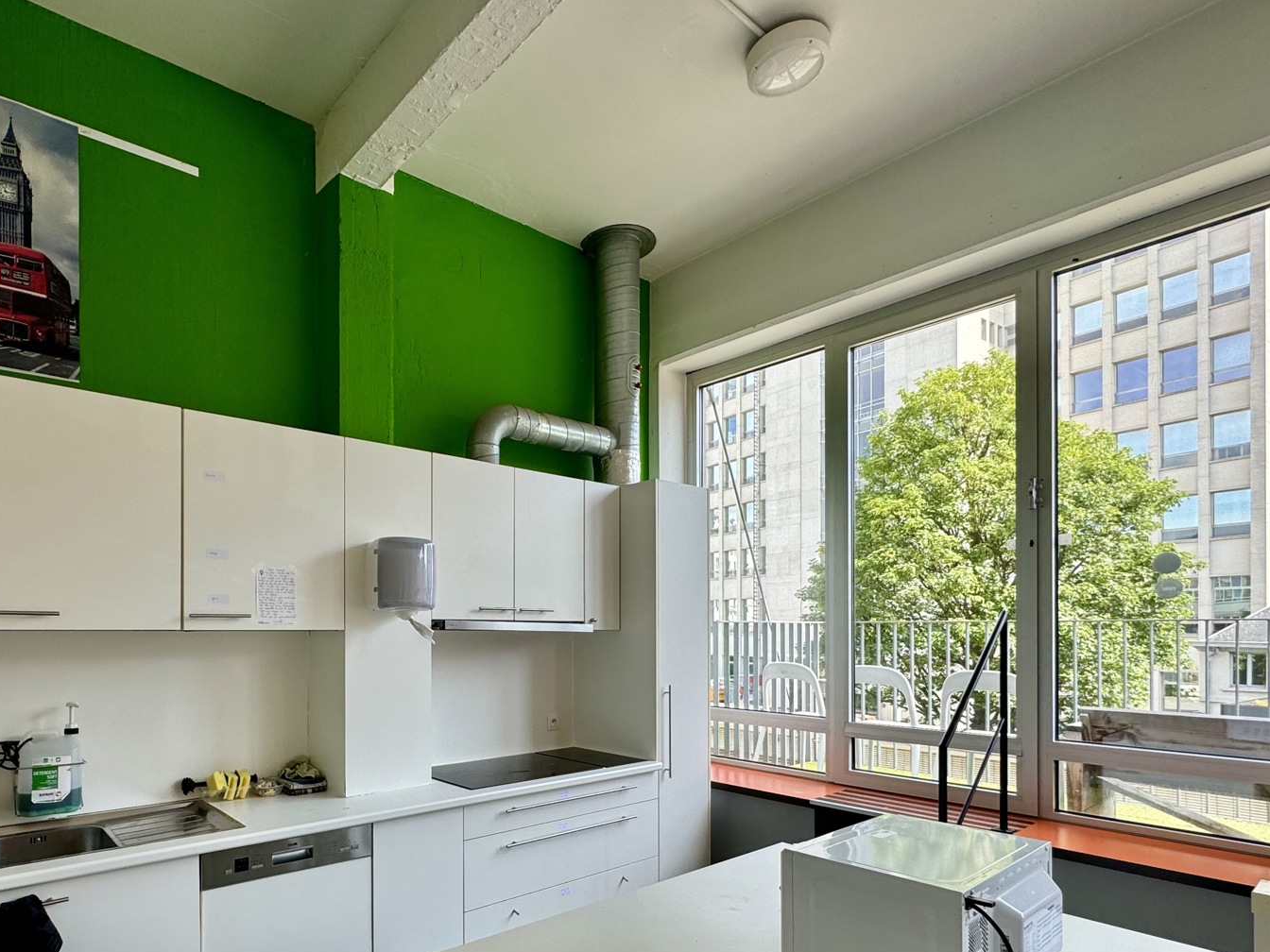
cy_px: 634
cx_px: 486
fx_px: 734
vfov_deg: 64.3
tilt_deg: +0.7
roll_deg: +0.4
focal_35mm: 20
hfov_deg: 80.4
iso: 40
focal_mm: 2.22
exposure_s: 1/211
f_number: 2.2
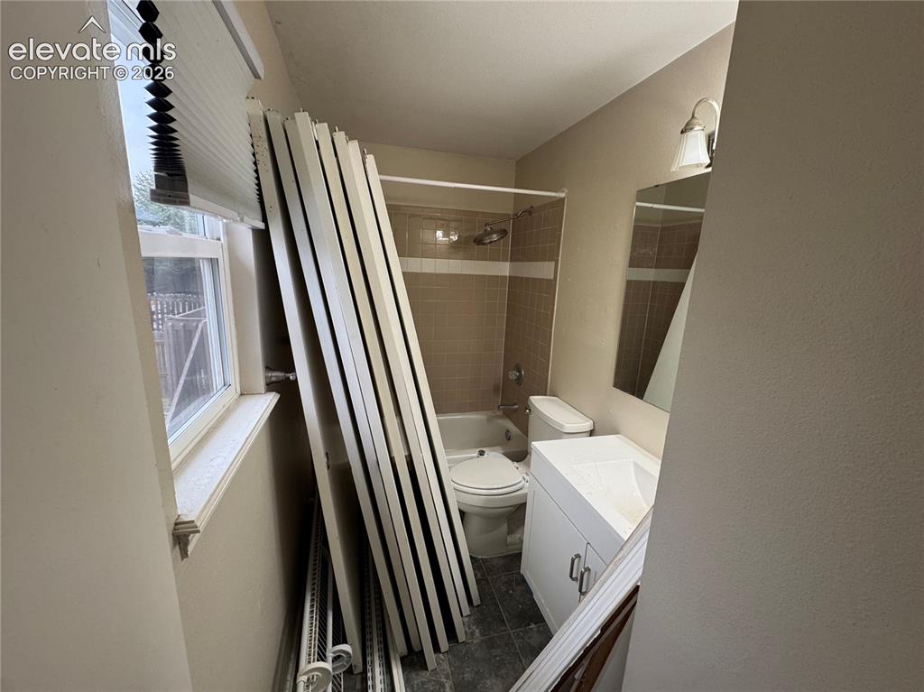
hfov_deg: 102.1
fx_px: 374
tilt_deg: -12.2
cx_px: 462
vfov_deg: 85.6
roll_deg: -2.9
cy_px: 346
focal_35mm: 14
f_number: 2.2
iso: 200
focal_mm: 2.22
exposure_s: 1/120
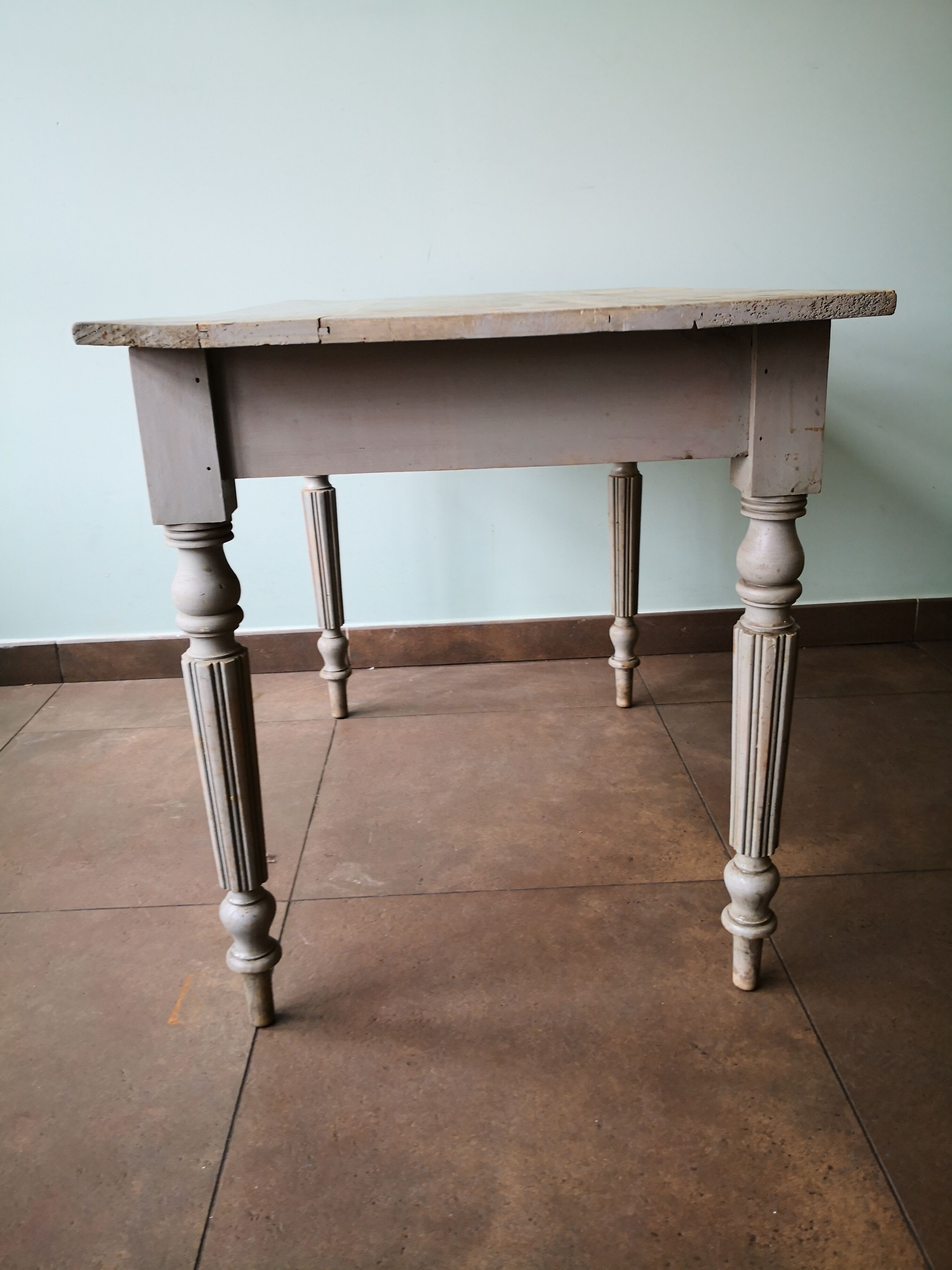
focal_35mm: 27
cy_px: 635
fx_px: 990
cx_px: 476
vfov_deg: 65.3
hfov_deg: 51.4
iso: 80
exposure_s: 1/50
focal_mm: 3.95
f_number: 1.6
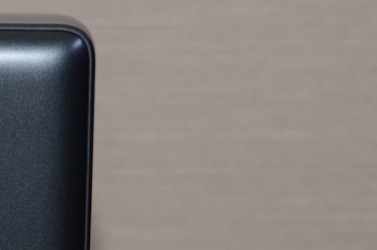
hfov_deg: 5.7
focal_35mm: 362
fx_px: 3790
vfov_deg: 3.8
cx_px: -71
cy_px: 275
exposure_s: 1/125
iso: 400
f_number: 8
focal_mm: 85
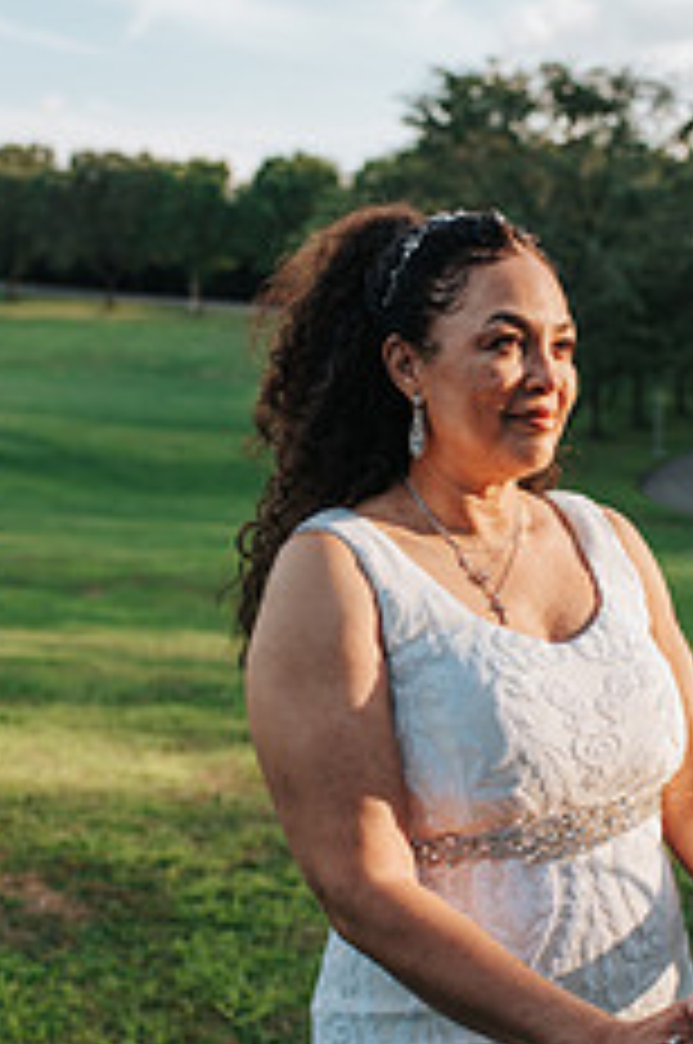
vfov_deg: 29.7
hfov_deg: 19.8
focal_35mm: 68
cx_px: 536
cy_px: 490
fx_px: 1969
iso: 280
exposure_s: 1/1250
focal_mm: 35
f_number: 3.2
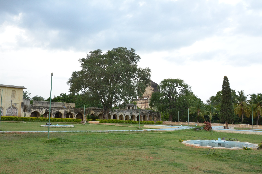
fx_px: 229
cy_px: 87
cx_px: 131
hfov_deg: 59.6
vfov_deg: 41.5
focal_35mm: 32
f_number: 11
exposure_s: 1/125
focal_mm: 21
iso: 2000
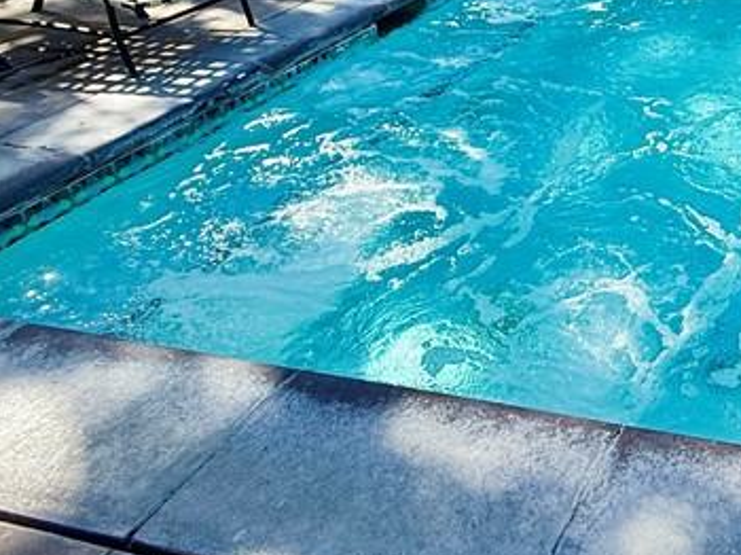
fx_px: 877
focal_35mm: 41
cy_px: 28
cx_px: 809
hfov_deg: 38.3
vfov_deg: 32.8
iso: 50
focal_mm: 2.22
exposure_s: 1/607
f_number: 2.2
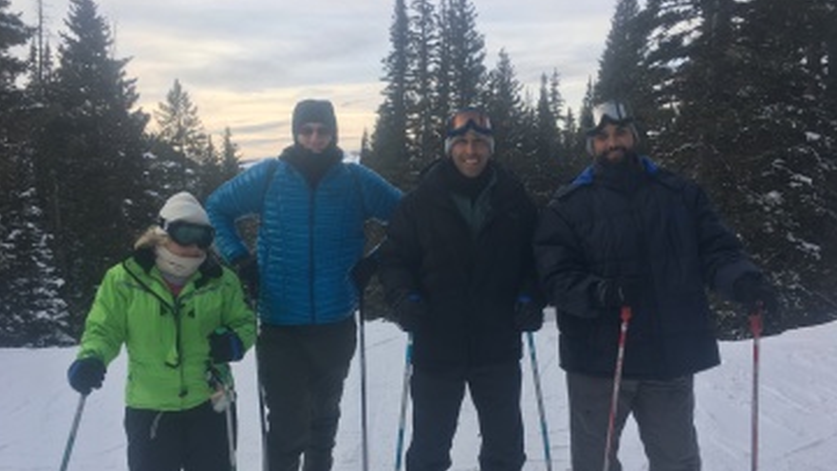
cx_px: 417
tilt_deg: -9.0
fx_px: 710
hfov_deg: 61.0
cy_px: 285
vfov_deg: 36.5
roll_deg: +1.4
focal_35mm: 32
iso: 25
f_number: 2.2
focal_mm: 4.15
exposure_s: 1/120
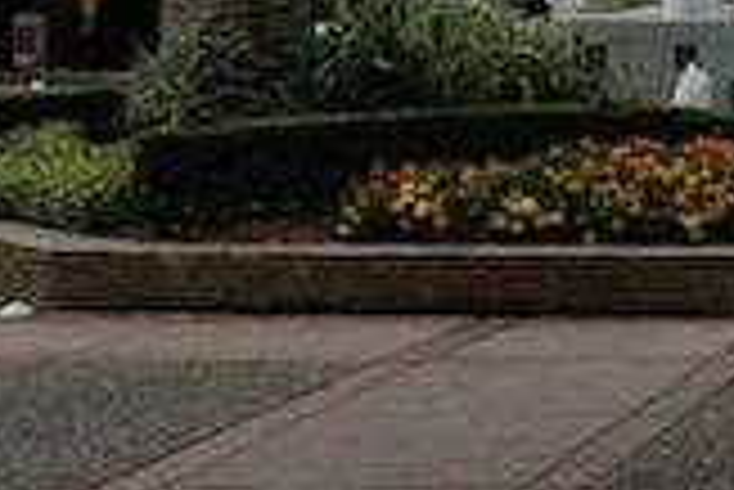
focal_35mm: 147
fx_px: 3000
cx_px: 1108
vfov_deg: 9.3
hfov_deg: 13.2
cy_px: -16
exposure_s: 1/547
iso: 50
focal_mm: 4.12
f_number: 2.4
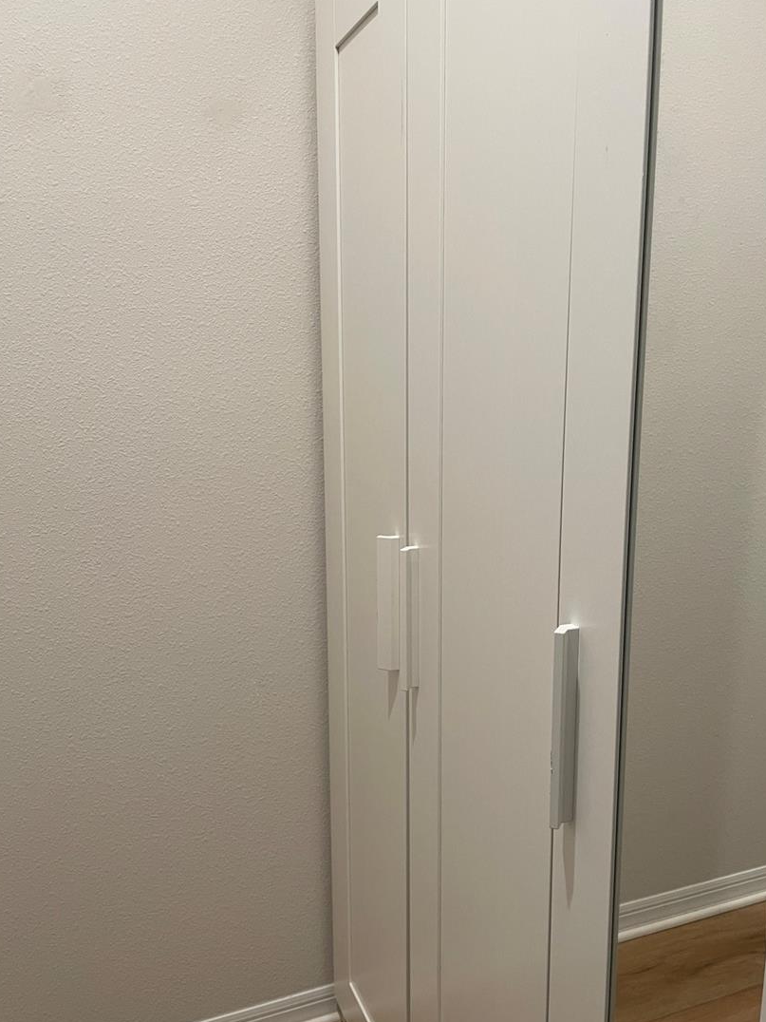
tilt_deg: -11.5
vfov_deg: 61.6
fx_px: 856
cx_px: 416
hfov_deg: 48.2
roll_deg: +0.7
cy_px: 533
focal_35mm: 29
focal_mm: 4.2
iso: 100
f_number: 1.6
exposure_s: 1/60
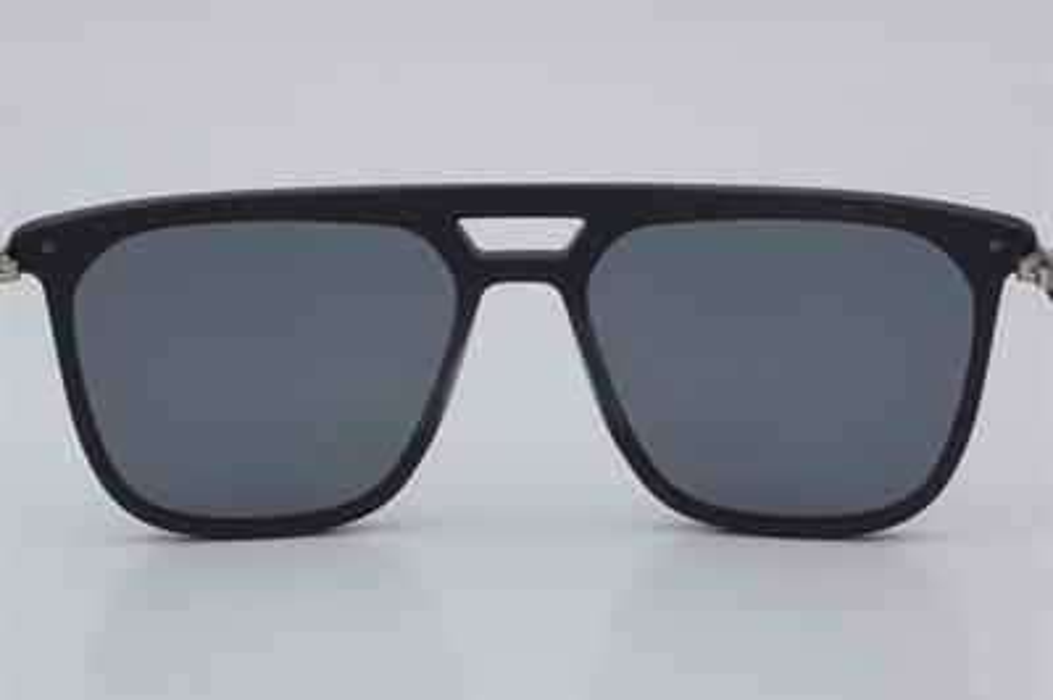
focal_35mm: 82
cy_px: 350
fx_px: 2411
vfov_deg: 16.5
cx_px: 526
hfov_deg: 24.6
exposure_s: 1/4
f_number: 32
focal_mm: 55
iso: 100
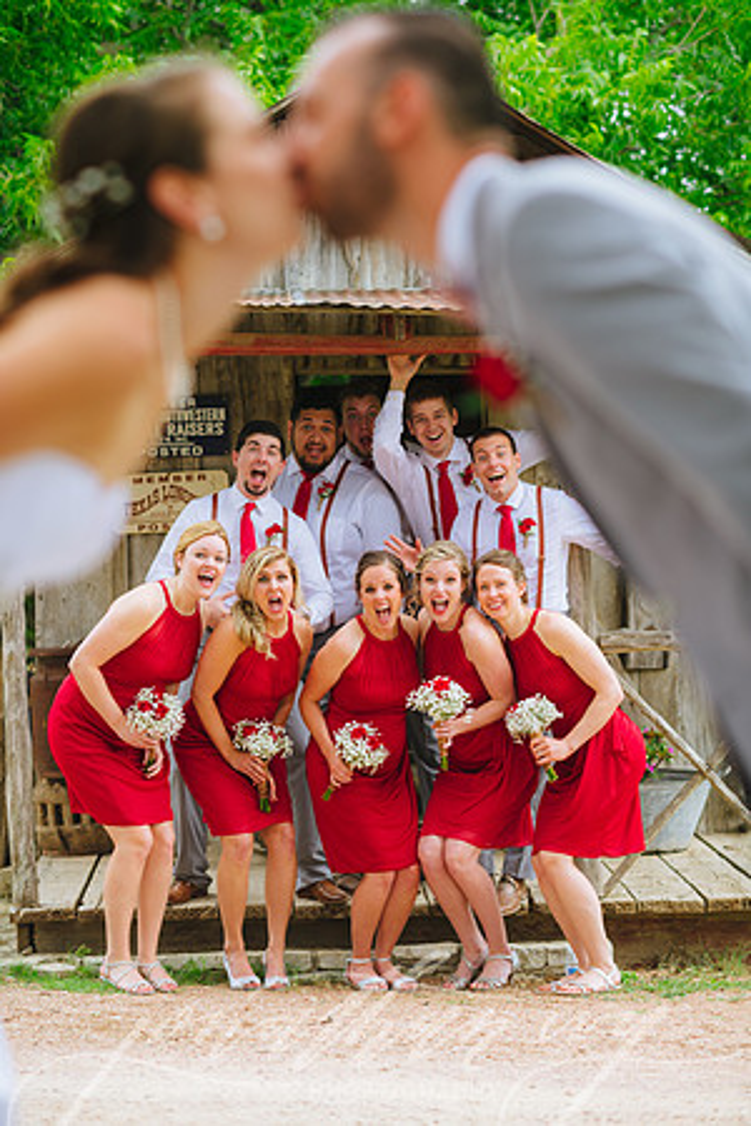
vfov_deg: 23.9
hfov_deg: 16.1
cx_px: 376
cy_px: 563
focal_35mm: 85
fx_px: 2660
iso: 80
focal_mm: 85
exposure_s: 1/250
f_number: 2.5
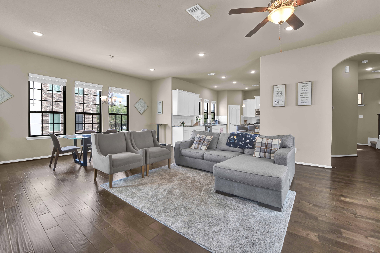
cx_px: 190
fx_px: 148
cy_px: 126
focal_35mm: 14
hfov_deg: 104.3
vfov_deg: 81.2
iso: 100
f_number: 8
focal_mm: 14
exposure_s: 1/25
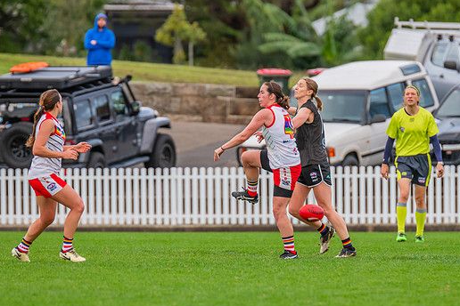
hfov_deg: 3.6
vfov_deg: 2.4
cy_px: 136
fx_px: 7296
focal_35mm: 571
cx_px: 275
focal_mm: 420
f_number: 5.6
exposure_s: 1/1000
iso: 800
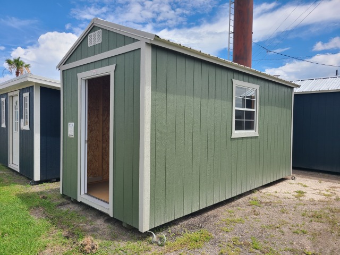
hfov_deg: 67.3
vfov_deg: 53.1
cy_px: 128
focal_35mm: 26
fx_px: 255
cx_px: 170
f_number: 1.8
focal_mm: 5.4
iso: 40
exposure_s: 1/2410
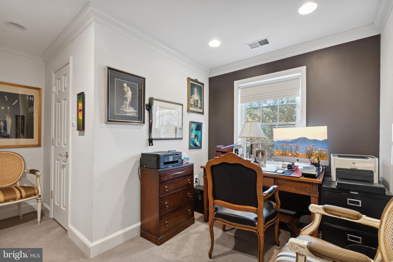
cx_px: 196
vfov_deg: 77.3
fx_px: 164
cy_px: 131
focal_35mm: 15
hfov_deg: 100.4
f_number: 10
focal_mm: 10
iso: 200
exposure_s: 1
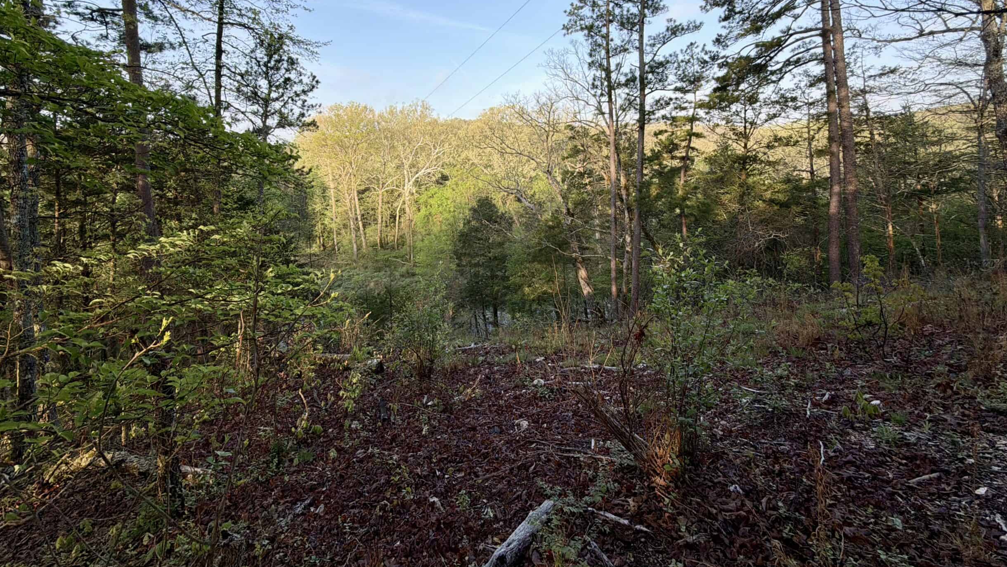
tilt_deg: -4.2
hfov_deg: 99.4
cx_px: 495
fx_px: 427
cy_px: 195
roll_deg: +0.8
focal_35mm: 16
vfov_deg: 65.5
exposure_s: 1/502
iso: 50
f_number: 2.2
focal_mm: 2.22
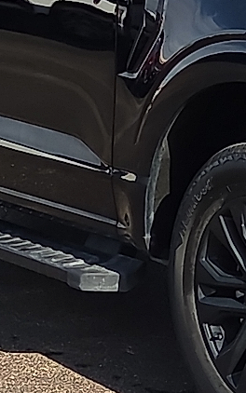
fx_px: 1940
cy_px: 72
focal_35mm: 181
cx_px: 262
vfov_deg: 11.5
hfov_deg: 7.2
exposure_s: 1/1429
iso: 25
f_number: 1.8
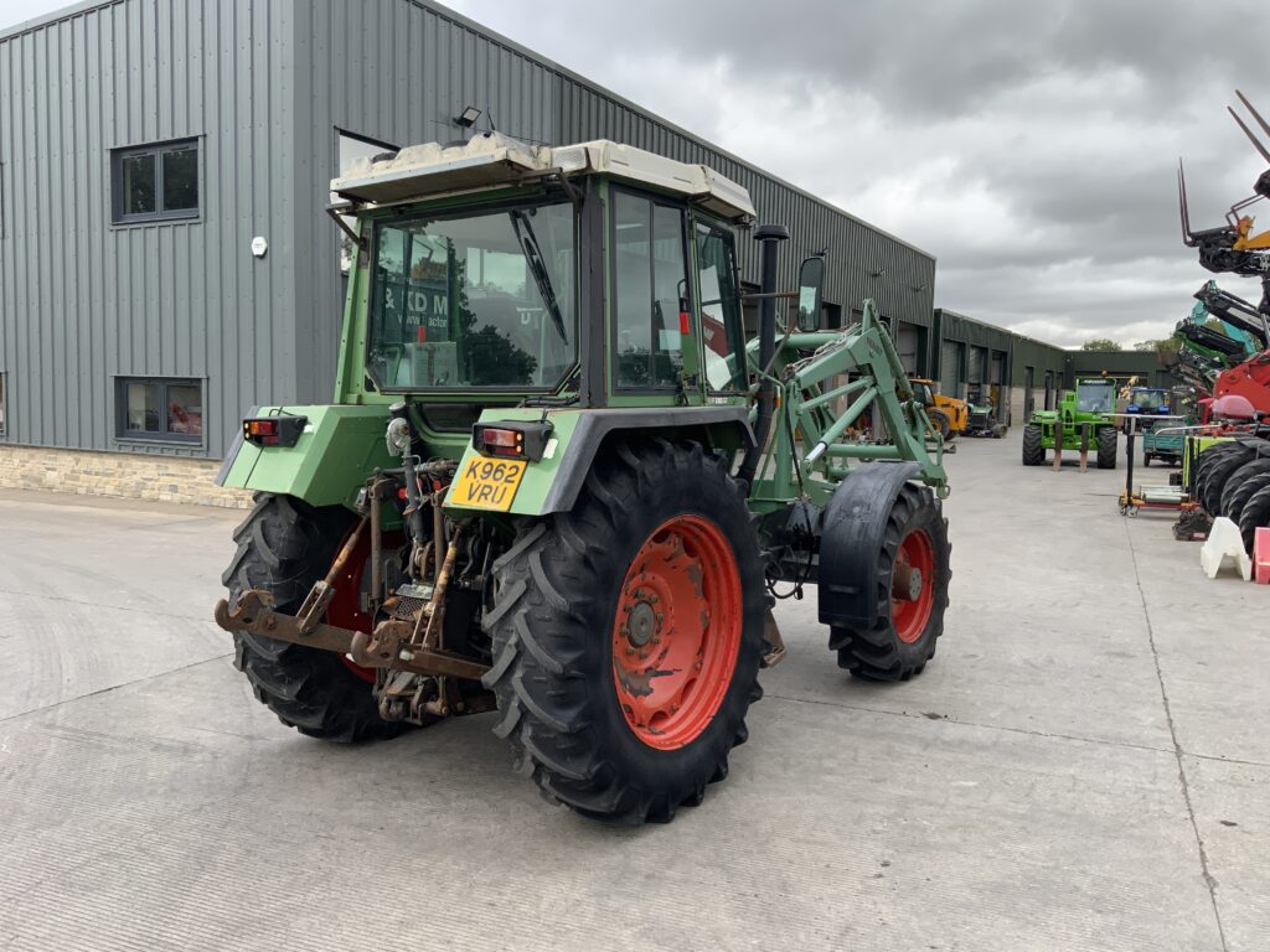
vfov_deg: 48.2
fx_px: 1064
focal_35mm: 29
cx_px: 635
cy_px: 476
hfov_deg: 61.7
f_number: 1.8
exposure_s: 1/419
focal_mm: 3
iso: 16
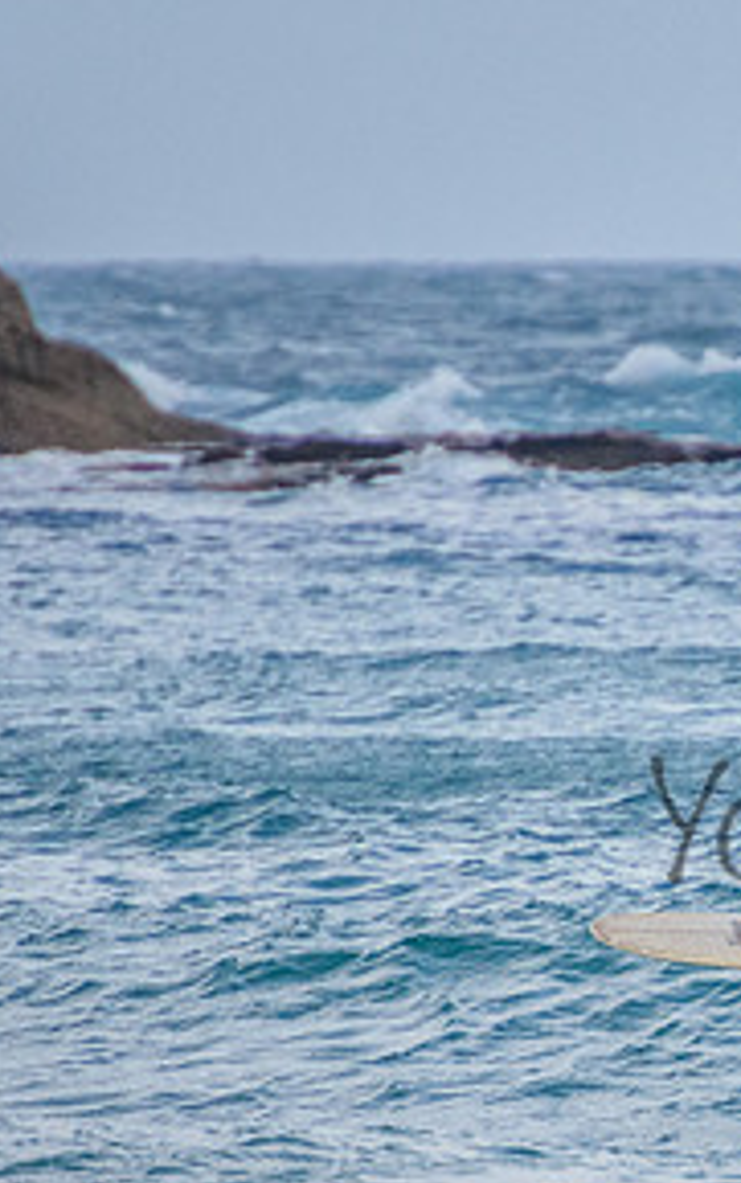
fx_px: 40555
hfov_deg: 1.0
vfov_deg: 1.7
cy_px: 784
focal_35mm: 1257
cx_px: 1073
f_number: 5.6
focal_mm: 400
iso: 1000
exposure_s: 1/1600
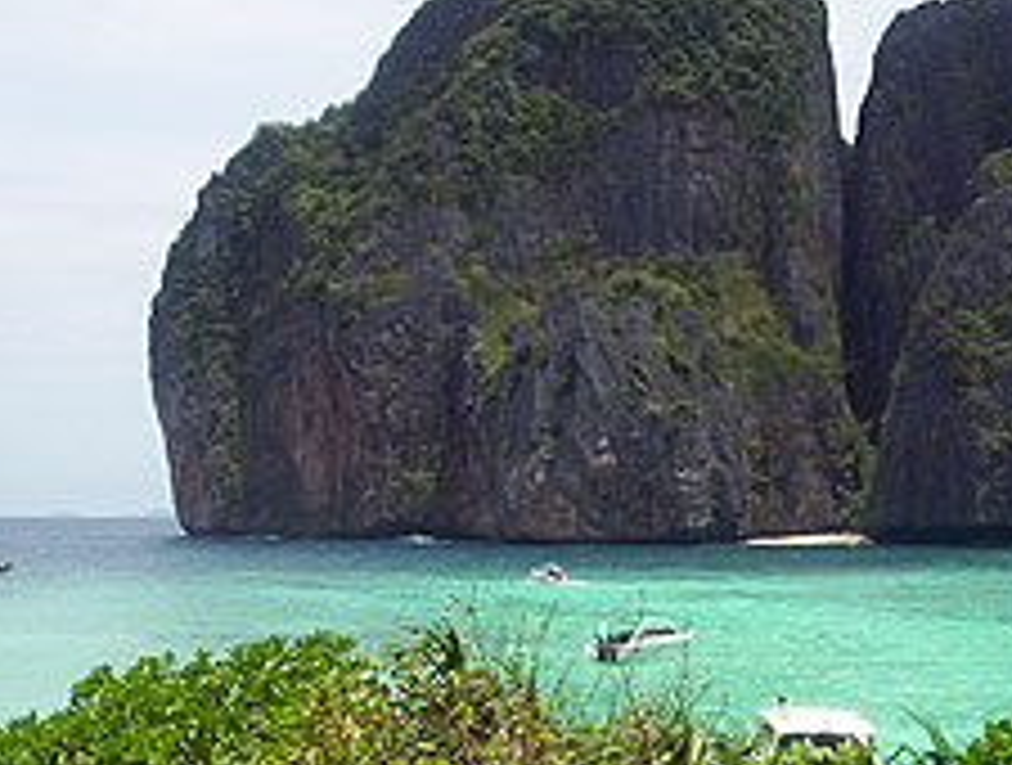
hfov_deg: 25.2
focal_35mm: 76
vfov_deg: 19.5
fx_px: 2228
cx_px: 792
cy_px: 428
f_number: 4.5
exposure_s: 1/919
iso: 100
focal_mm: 4.99
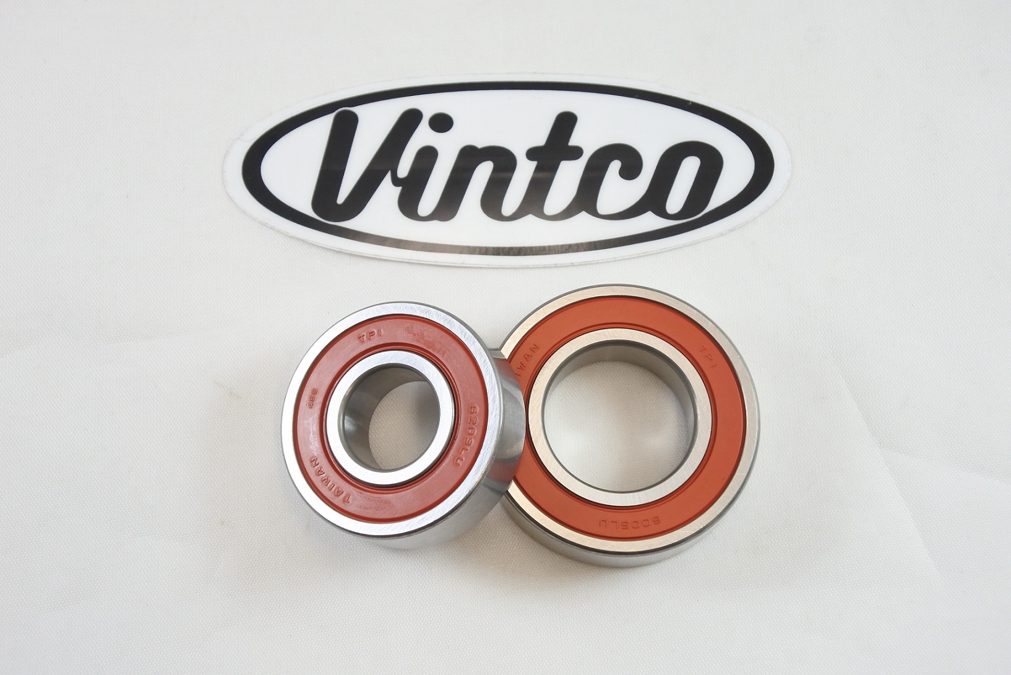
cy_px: 338
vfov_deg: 22.6
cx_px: 506
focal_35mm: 60
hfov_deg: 33.4
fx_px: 1685
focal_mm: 22.3
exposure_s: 1/125
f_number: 4.8
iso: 560
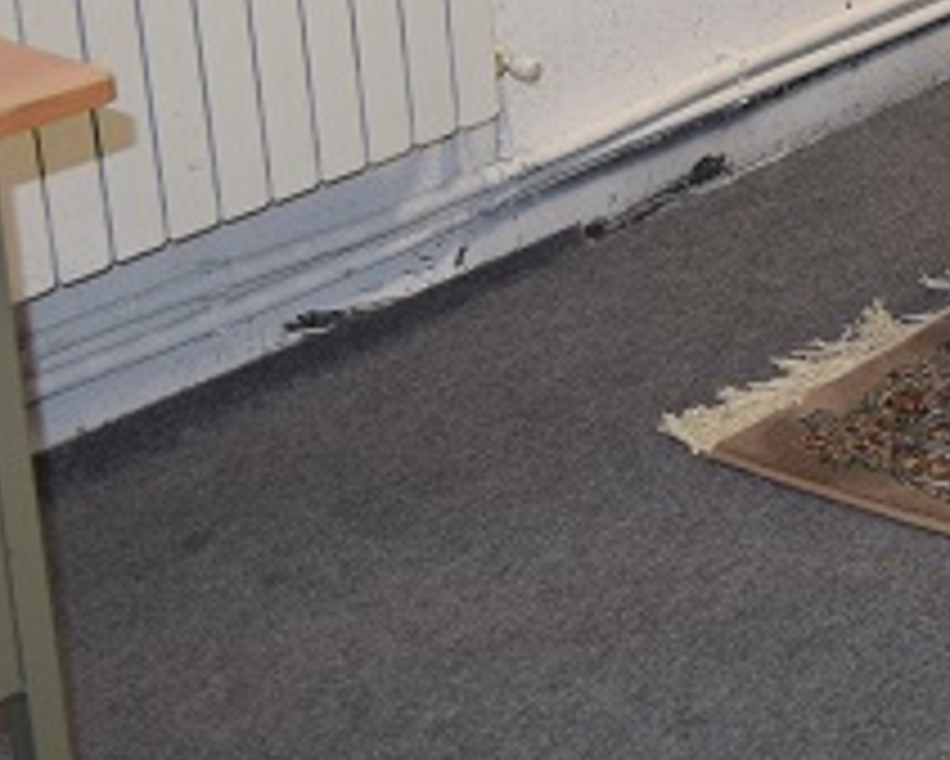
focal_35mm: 110
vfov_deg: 13.8
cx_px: 1625
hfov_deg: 15.4
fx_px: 3094
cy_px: -18
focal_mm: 22
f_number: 5
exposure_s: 1/100
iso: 800
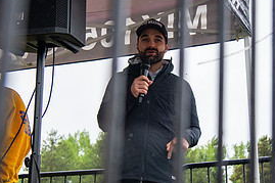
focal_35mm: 82
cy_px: 100
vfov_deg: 16.6
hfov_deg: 24.7
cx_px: 176
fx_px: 626
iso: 2000
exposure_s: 1/1250
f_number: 4
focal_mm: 38
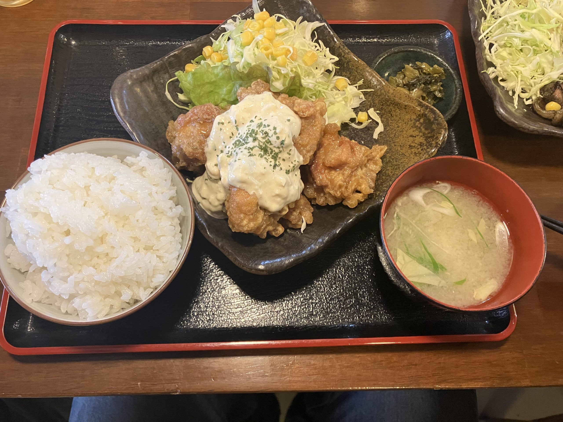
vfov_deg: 49.7
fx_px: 455
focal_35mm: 28
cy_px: 211
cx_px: 282
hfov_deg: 63.4
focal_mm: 3.99
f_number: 1.8
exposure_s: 1/60
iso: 200
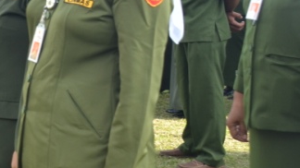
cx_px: -122
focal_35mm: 154
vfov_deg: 7.9
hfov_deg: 13.4
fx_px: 1222
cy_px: 62
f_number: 7.1
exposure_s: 1/200
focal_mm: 31
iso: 200
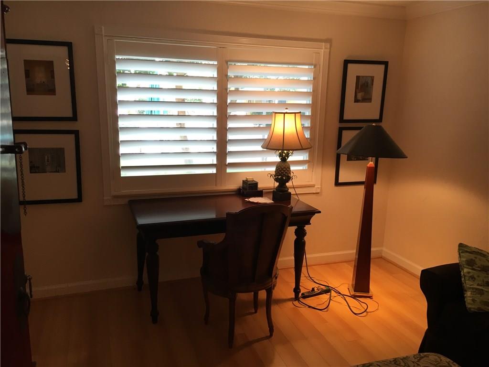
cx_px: 244
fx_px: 410
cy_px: 184
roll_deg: -0.7
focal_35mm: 29
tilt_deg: -11.5
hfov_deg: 61.7
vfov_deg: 48.2
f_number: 2.2
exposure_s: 1/30
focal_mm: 4.15
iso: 32
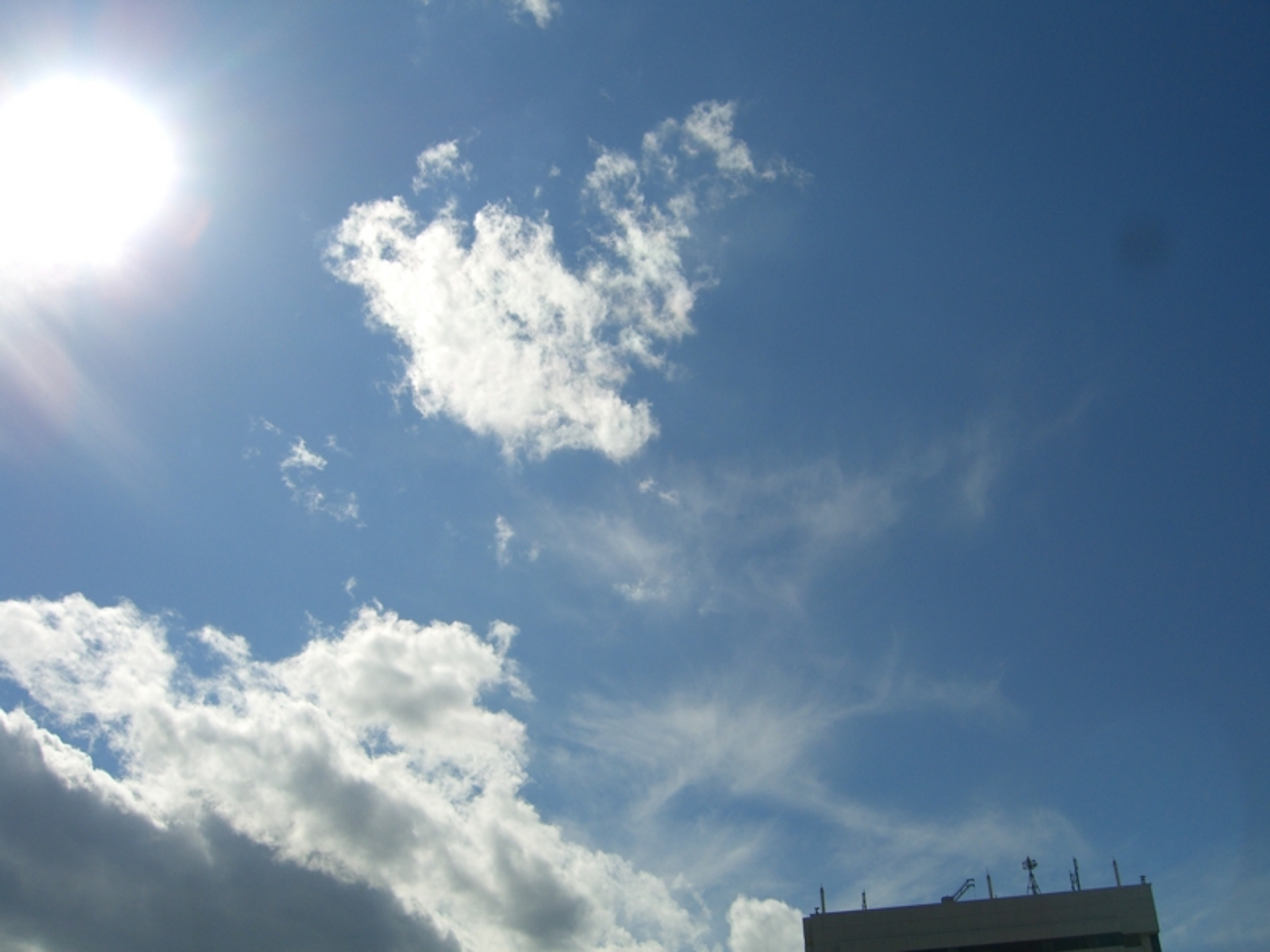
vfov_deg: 37.7
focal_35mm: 38
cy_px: 476
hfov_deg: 49.0
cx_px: 635
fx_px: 1394
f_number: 8
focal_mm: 7.9
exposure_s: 1/800
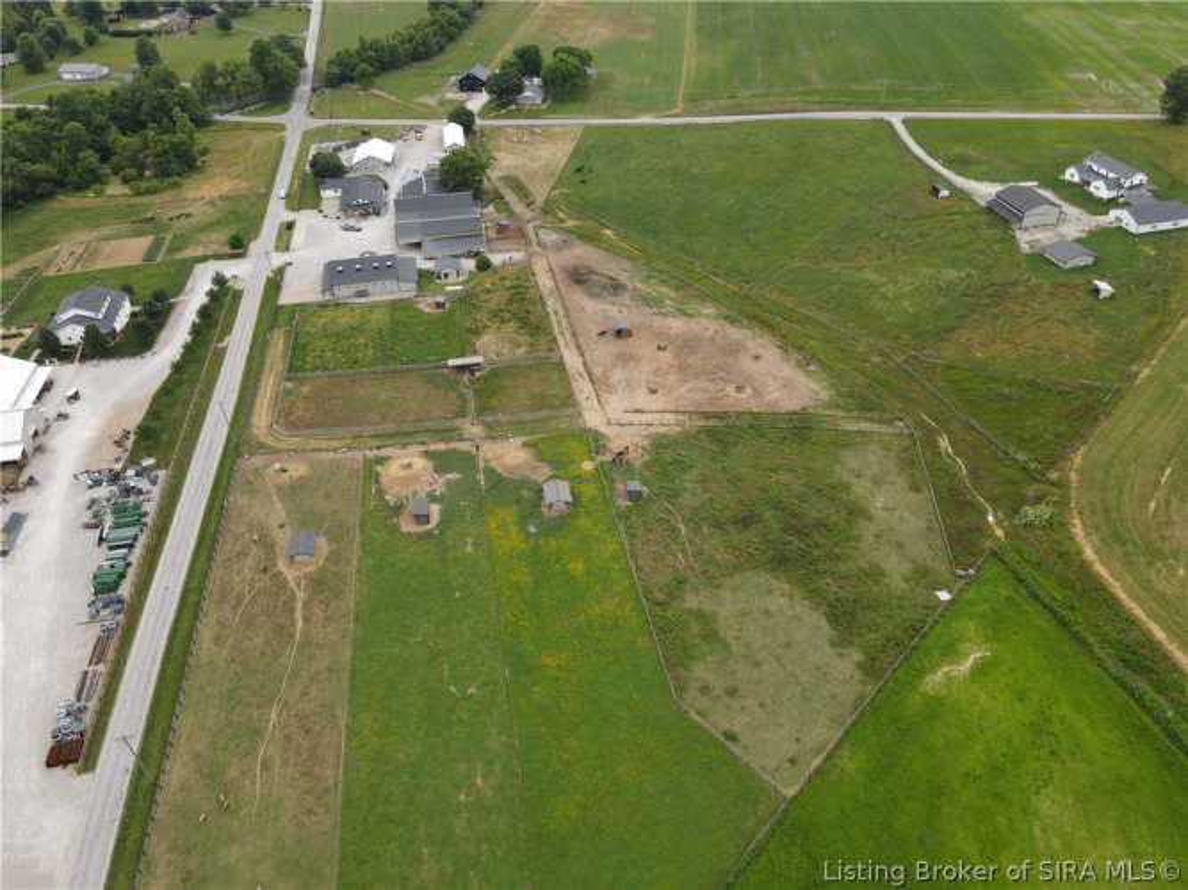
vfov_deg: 56.8
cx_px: 594
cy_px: 445
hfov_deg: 71.6
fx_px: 824
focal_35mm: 24
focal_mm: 4.5
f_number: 2.8
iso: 100
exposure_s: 1/200
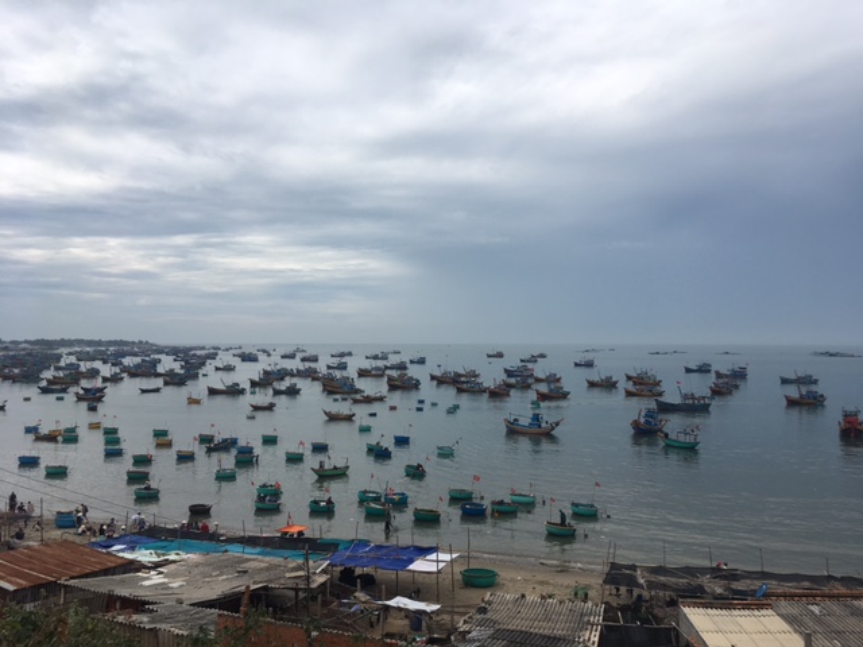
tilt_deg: -0.3
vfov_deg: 48.2
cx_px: 432
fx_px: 723
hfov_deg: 61.7
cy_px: 324
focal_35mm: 29
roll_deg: -0.5
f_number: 2.2
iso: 25
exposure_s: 1/874
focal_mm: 4.15
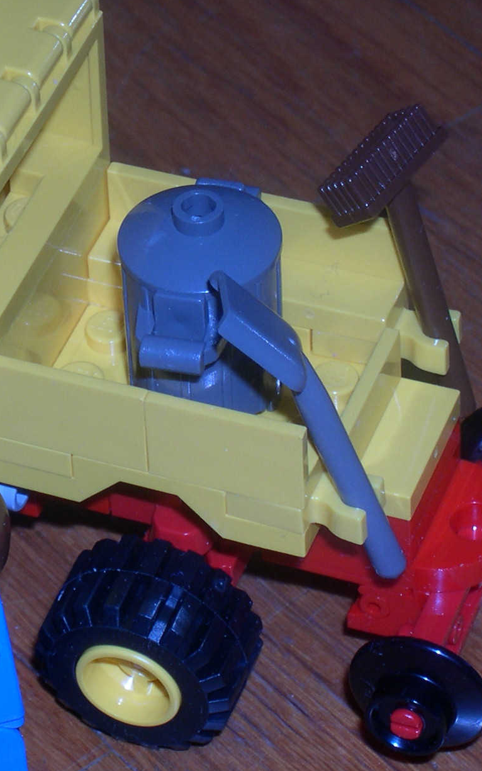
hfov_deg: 7.7
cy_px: 378
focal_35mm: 171
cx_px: 68
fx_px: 3593
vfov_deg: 12.2
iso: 100
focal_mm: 18.4
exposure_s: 1/60
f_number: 11.6
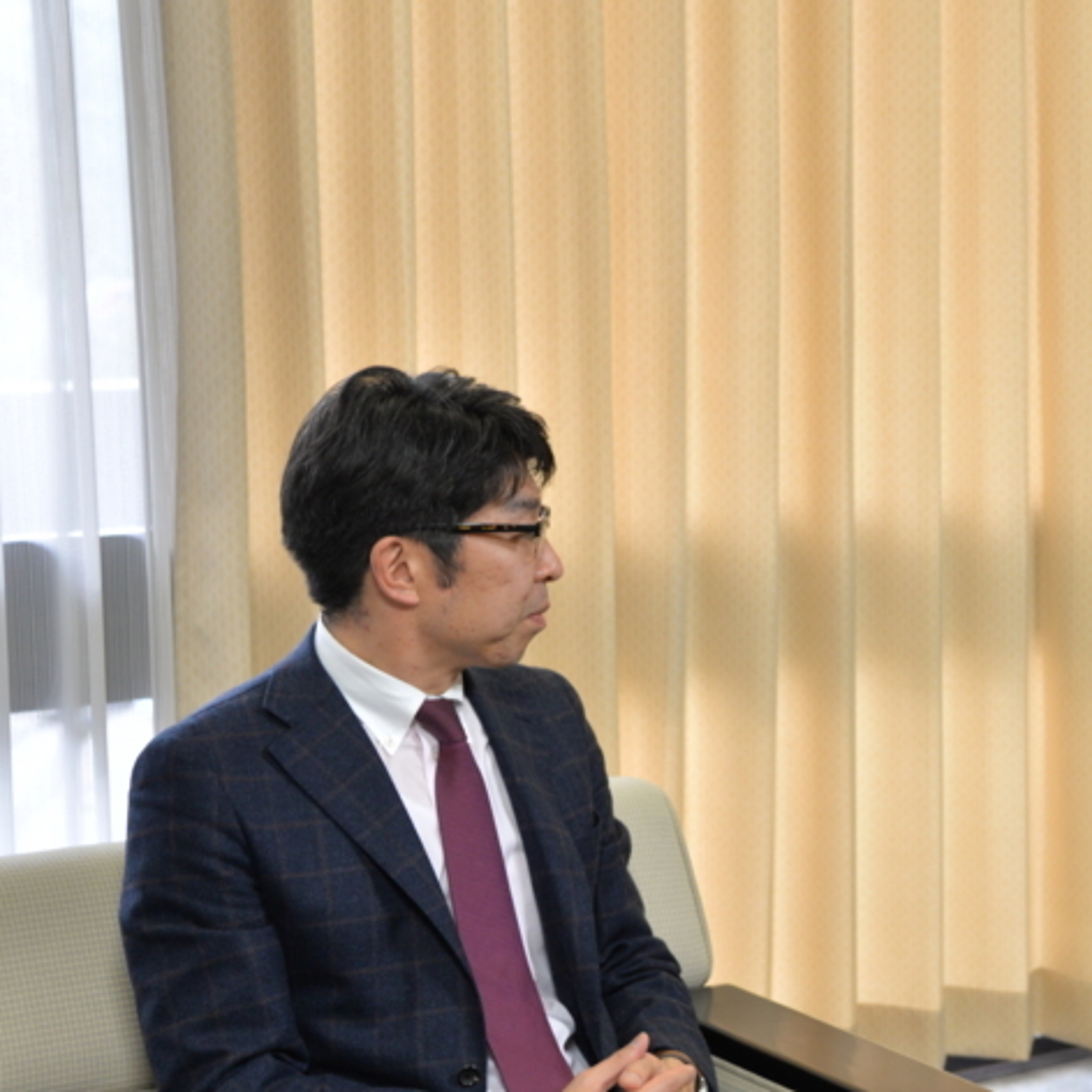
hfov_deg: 17.6
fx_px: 3426
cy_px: 645
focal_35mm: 96
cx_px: 1166
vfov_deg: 18.1
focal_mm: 52
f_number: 5.6
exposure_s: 1/50
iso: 500
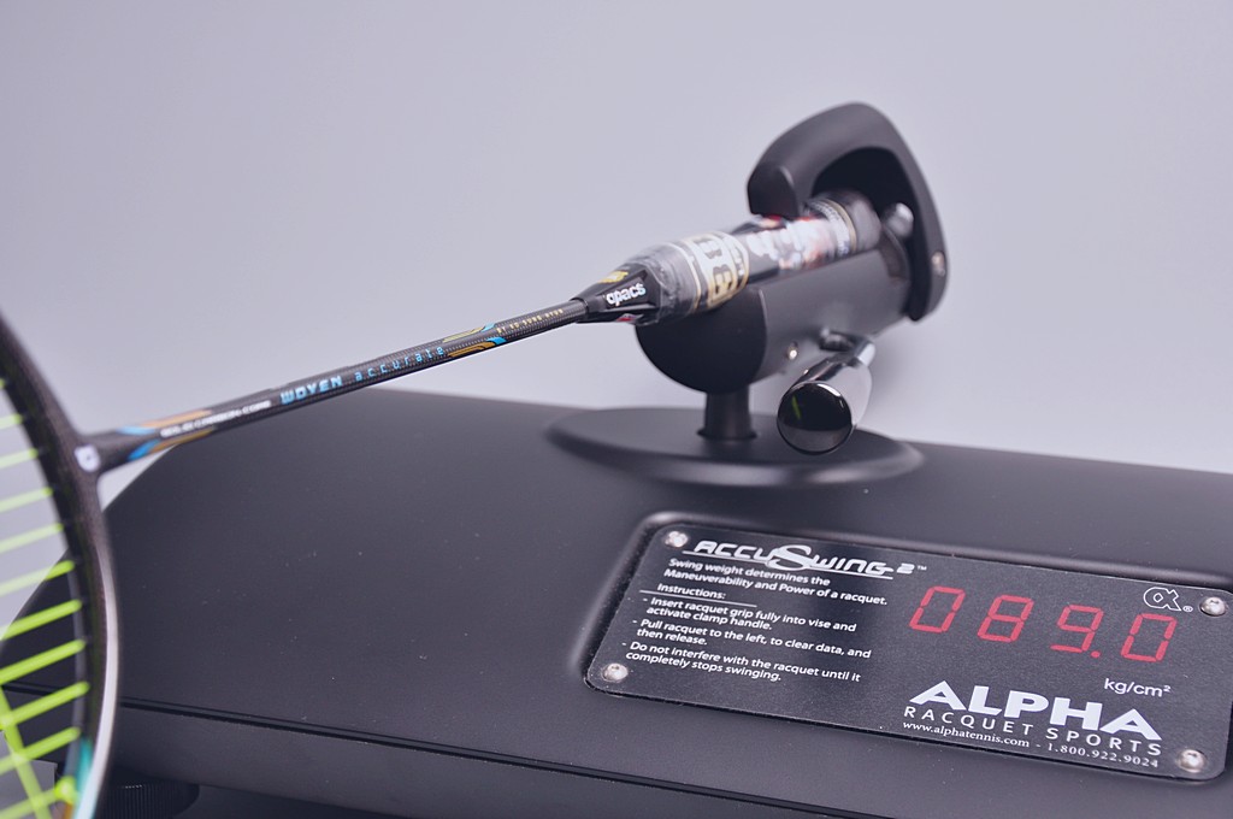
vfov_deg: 21.5
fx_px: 2155
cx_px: 616
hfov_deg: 31.9
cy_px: 410
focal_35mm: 63
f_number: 5.6
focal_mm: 42
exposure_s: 1/160
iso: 400
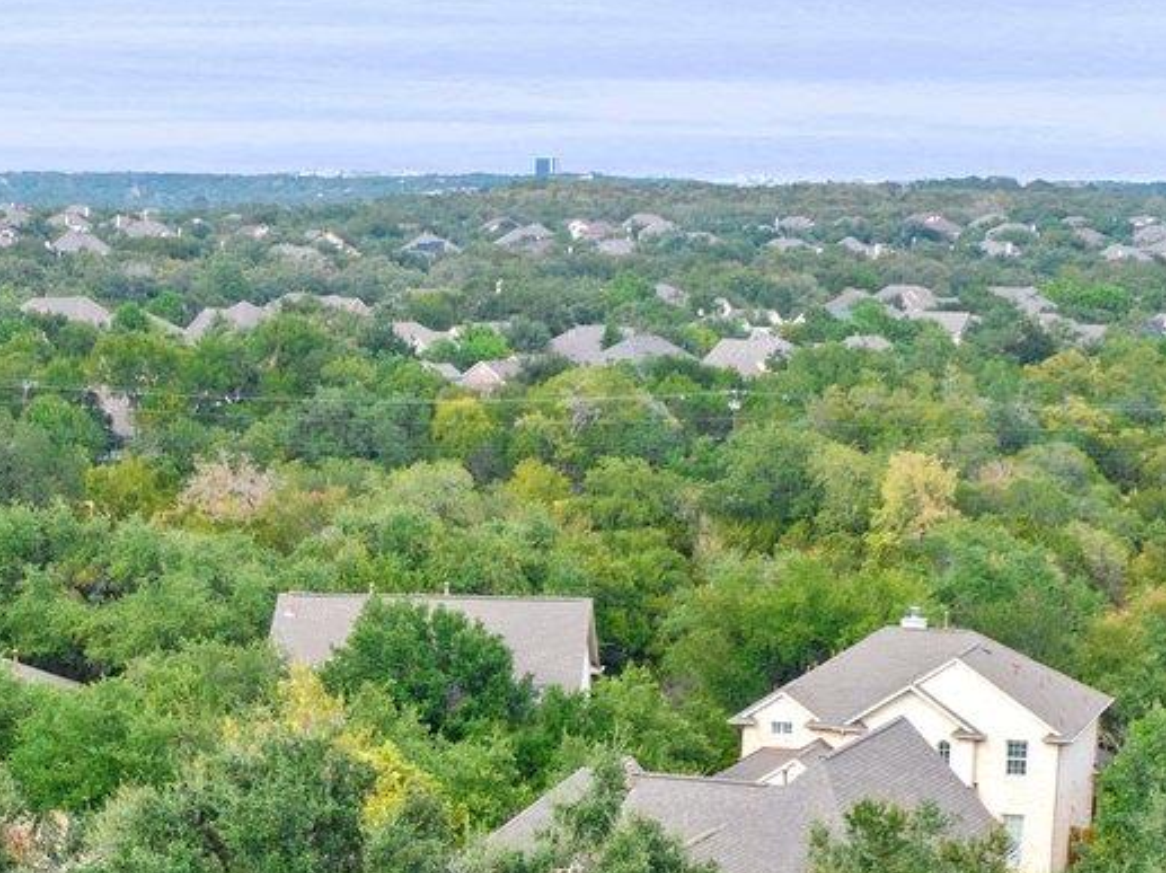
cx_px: 203
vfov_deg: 15.0
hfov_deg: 20.4
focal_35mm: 95
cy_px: 1030
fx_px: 3198
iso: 190
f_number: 2.8
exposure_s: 1/500
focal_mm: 12.29
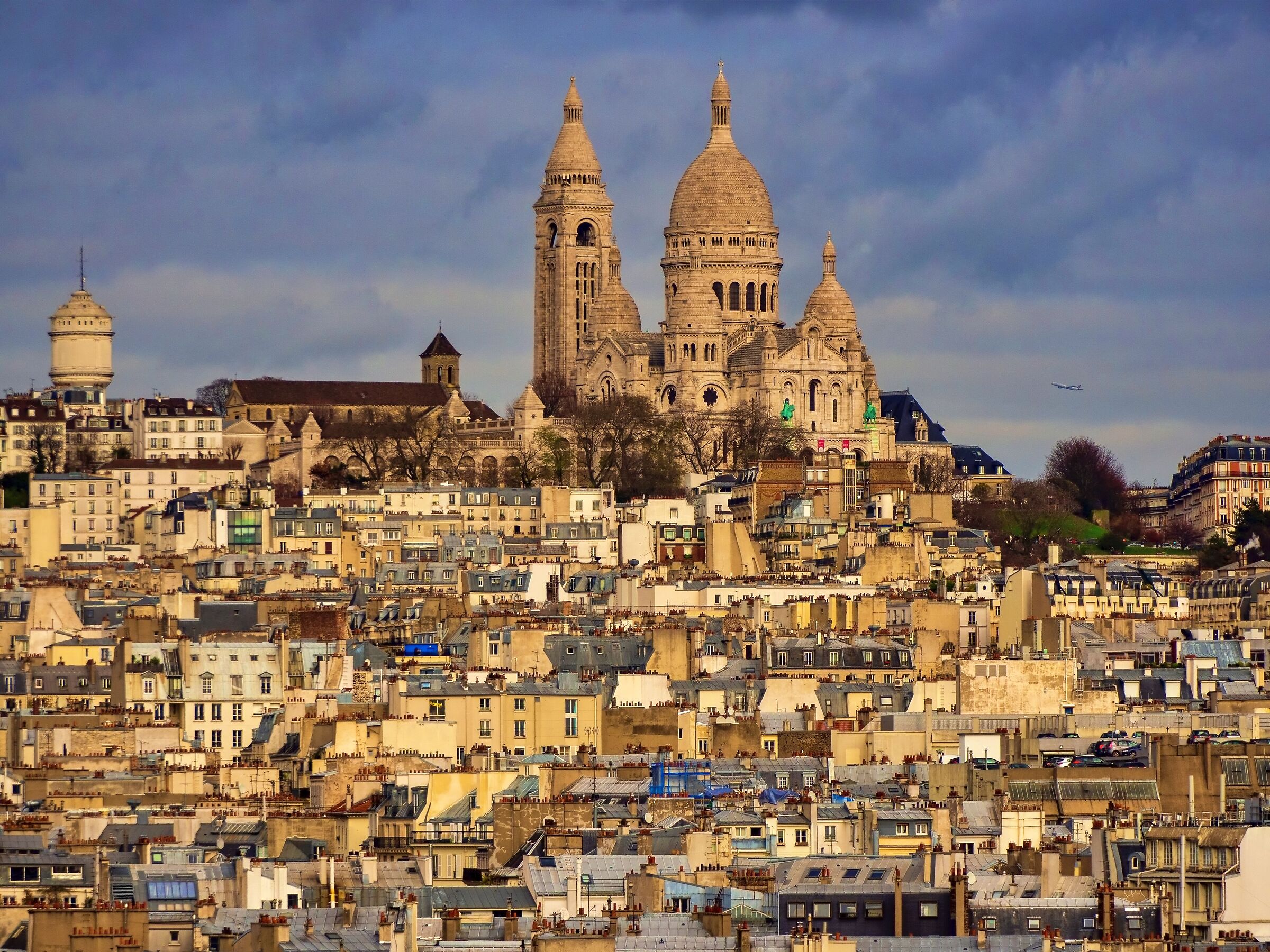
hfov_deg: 8.5
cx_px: 635
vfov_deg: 6.4
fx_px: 8512
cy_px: 476
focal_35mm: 232
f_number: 5.3
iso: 200
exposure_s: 1/800
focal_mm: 116
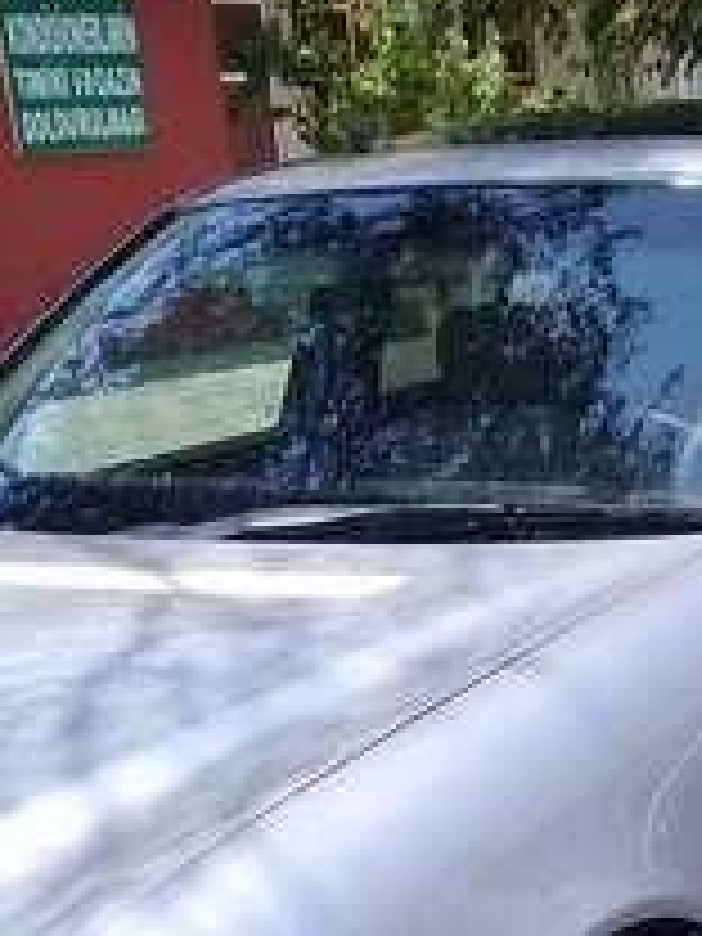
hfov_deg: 19.0
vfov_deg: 24.4
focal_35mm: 74
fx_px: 2001
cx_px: 801
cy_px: 1048
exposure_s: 1/664
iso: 50
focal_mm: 3.3
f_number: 2.2
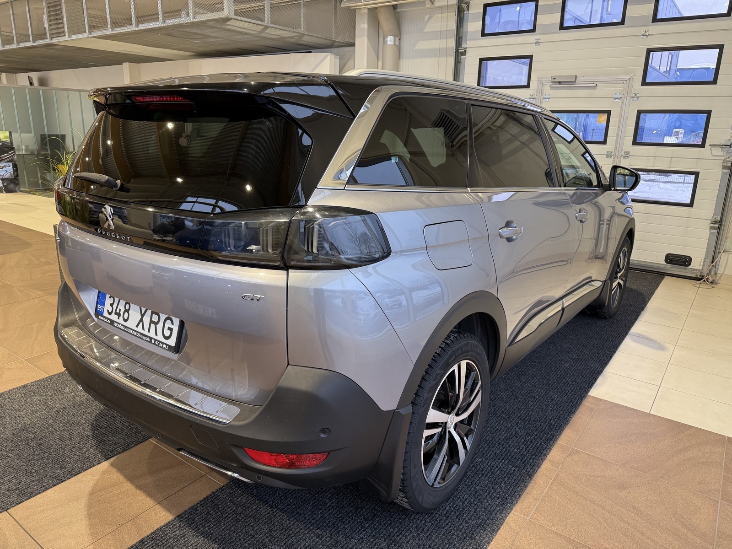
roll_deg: -2.3
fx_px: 508
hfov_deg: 71.6
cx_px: 366
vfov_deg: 56.8
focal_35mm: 24
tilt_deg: -16.0
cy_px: 274
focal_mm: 6.76
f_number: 1.78
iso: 200
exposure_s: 1/100
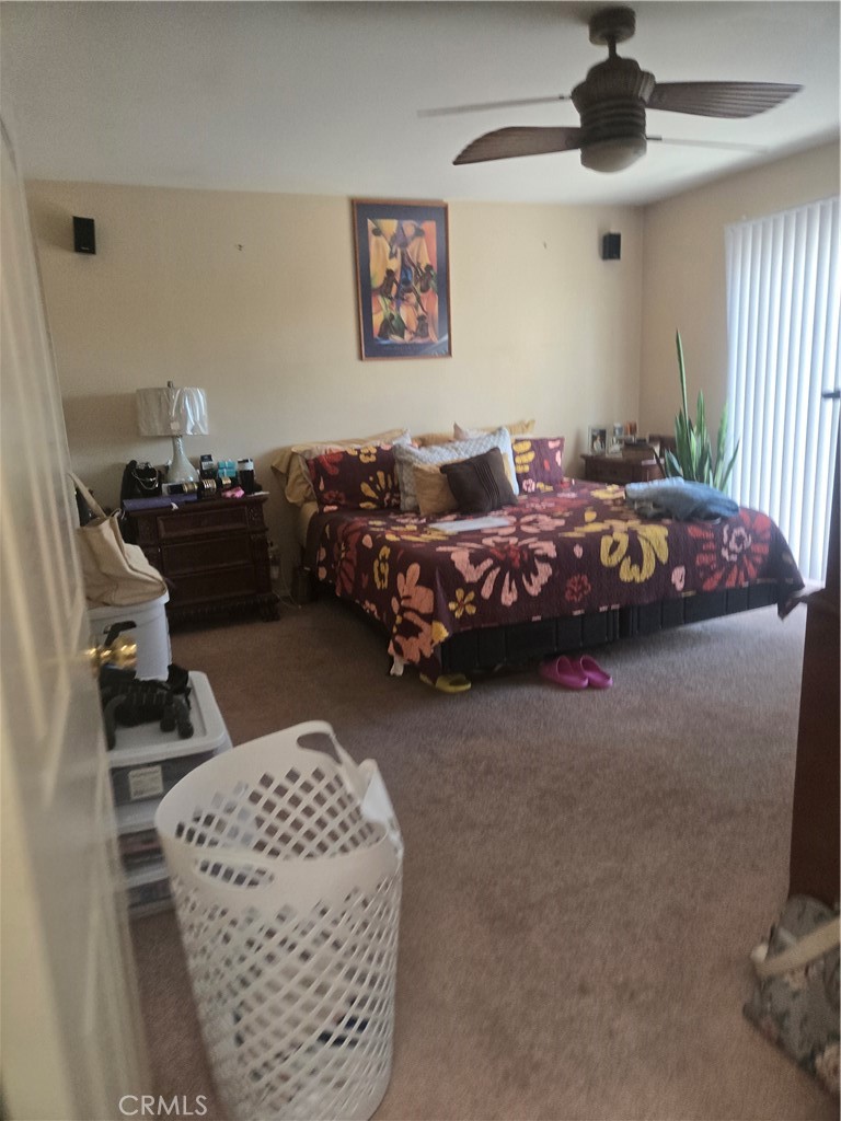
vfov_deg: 73.9
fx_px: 745
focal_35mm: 23
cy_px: 560
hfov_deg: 58.9
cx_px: 420
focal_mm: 5.4
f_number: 1.8
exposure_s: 1/120
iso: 200
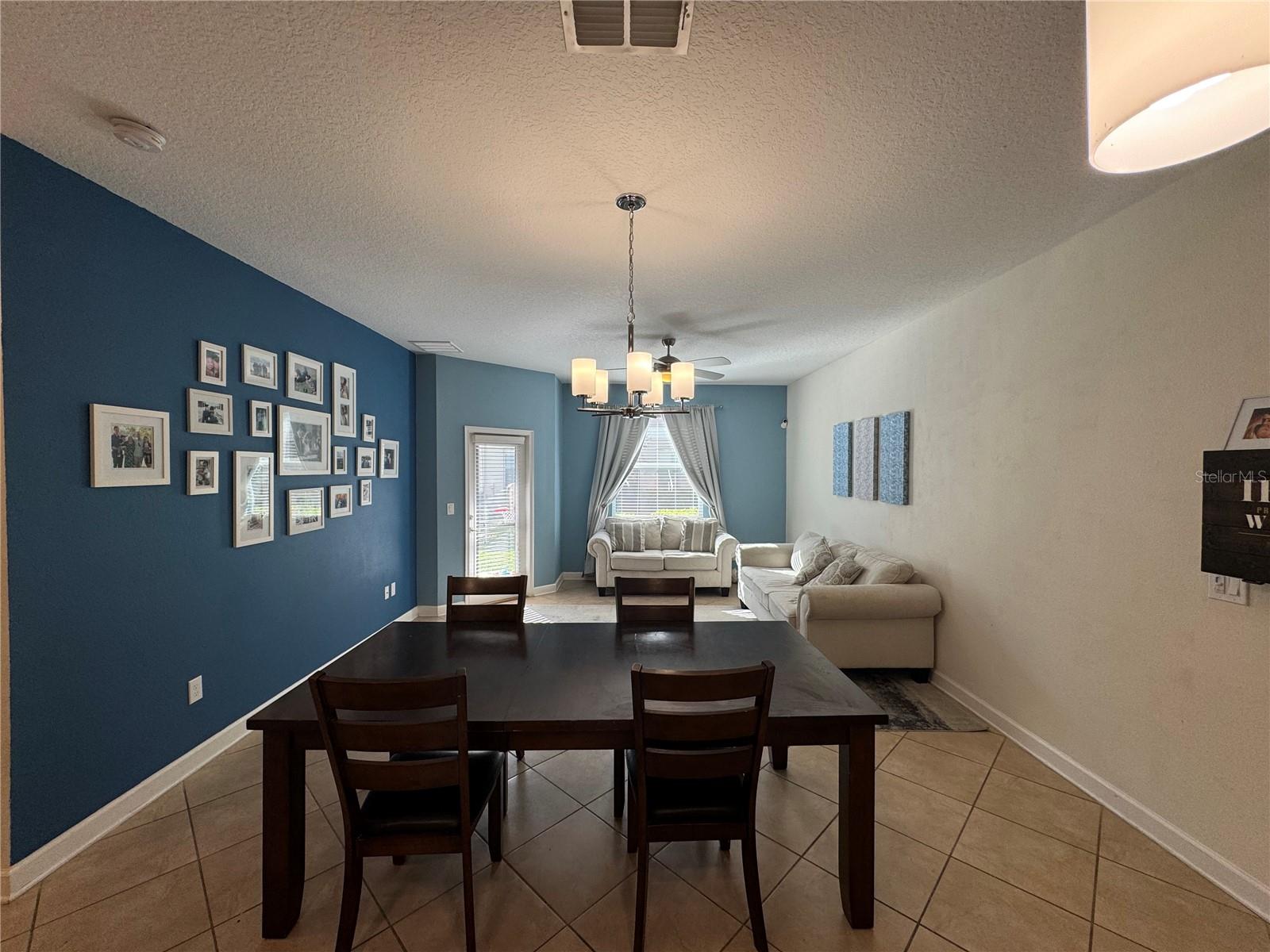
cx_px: 635
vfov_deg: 85.7
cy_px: 476
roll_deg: -0.4
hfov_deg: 102.1
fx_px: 514
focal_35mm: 14
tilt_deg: -1.0
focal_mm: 2.22
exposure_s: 1/120
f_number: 2.2
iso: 64
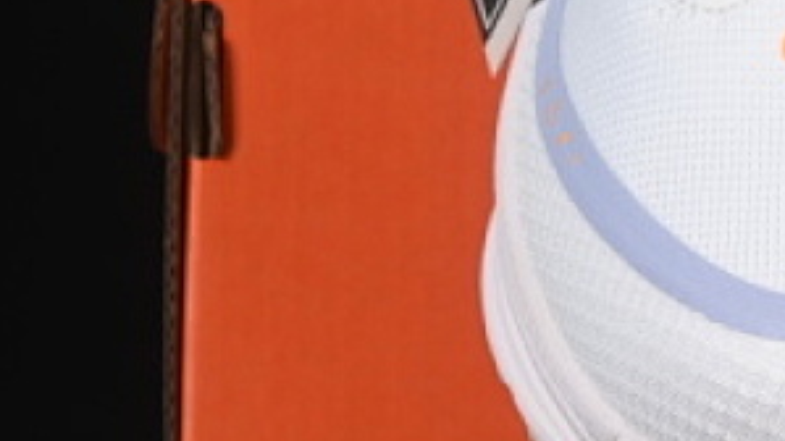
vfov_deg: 4.3
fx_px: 5910
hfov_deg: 7.5
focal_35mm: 284
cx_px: 1195
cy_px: -16
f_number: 8
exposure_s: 1/80
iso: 160
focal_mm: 50
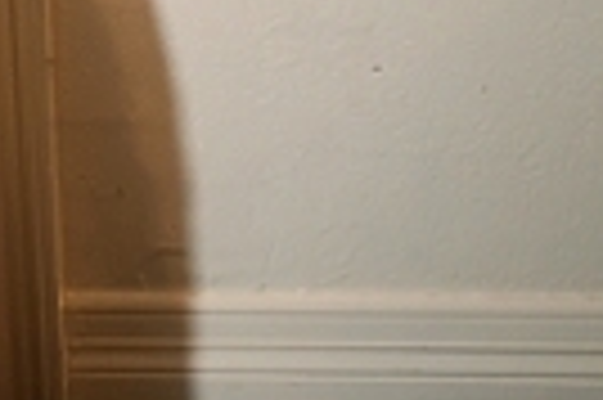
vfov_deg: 6.5
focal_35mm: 201
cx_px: -932
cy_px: -537
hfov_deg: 9.0
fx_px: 3363
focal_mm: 35
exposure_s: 1/200
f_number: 2
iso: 640
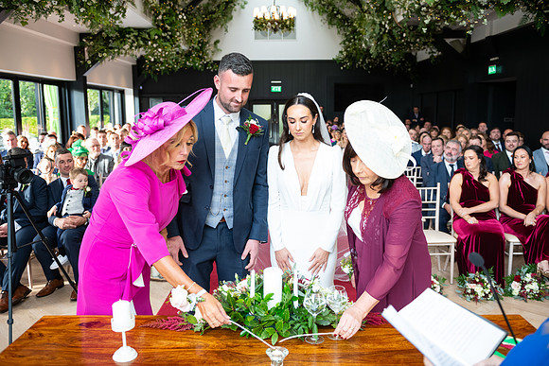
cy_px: 183
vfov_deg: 41.1
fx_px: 488
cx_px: 274
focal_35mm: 32
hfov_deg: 58.7
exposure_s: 1/160
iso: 640
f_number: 3.5
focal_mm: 32
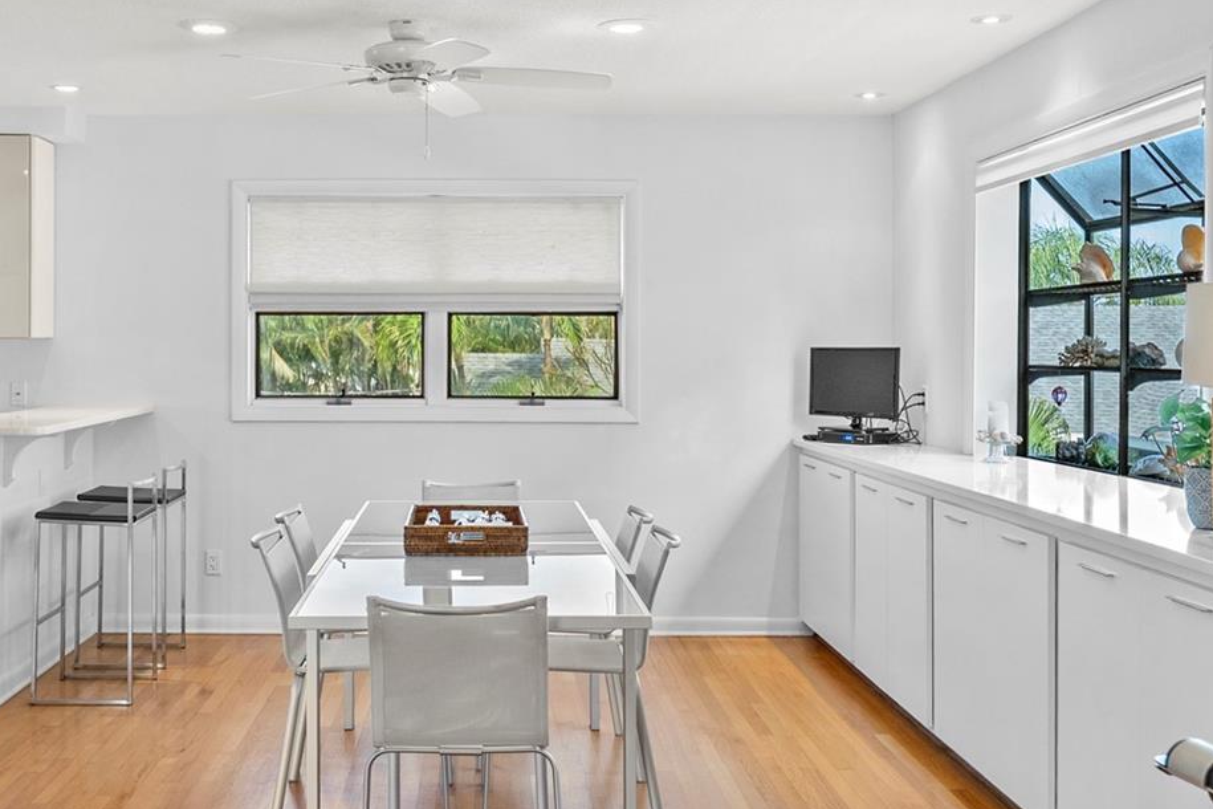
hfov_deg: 46.0
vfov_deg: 31.9
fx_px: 1415
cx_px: 456
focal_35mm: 42
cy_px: 377
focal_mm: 24
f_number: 9
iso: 640
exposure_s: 1/10
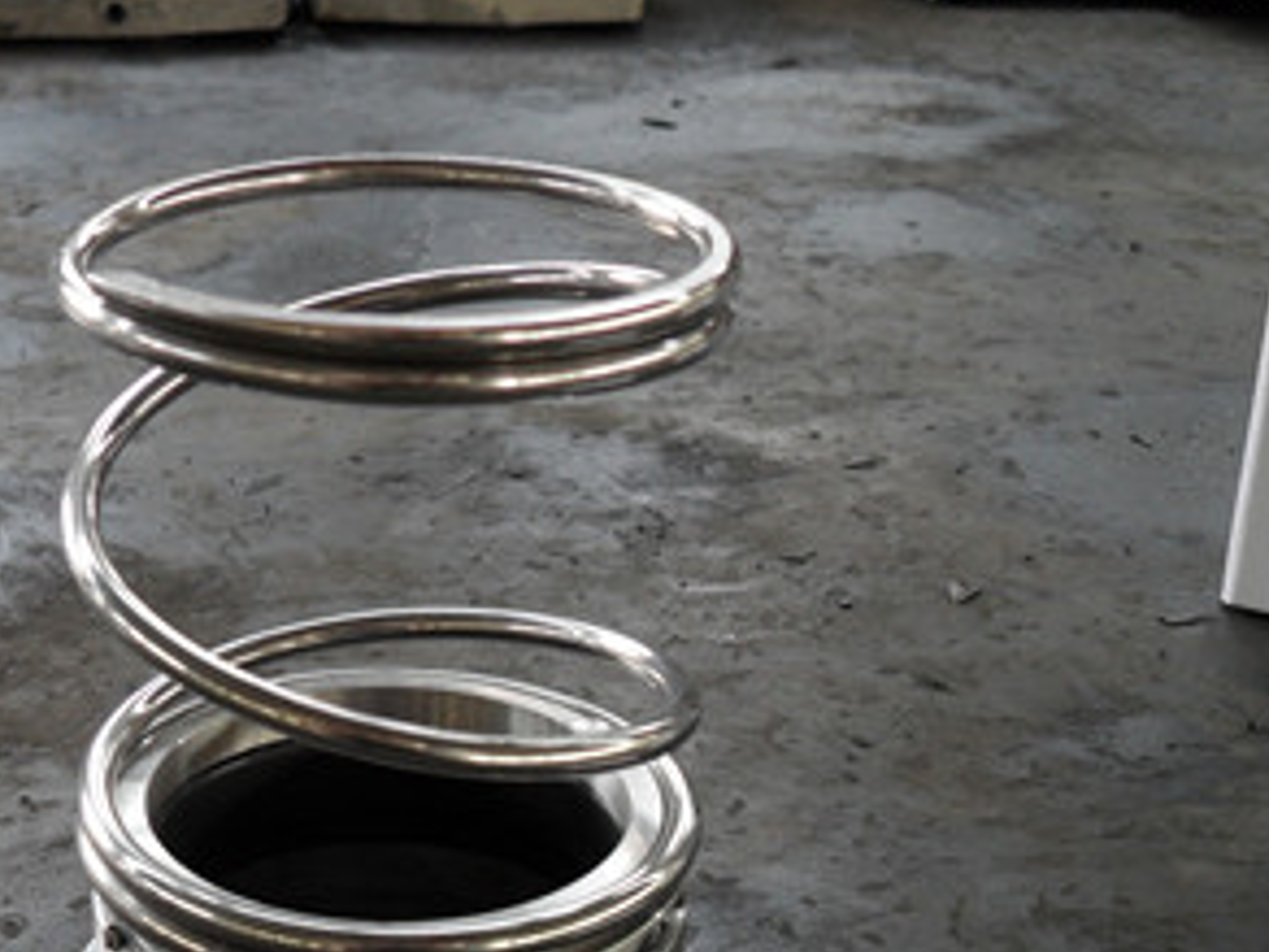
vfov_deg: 24.2
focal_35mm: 60
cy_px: 689
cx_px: 235
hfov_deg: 31.3
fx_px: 2200
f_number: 2.8
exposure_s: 1/45
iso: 120
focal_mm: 6.2
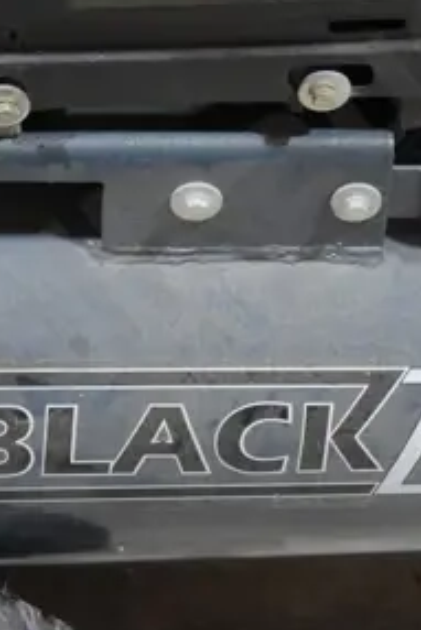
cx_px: 388
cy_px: 85
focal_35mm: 149
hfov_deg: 9.2
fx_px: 2610
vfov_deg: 13.7
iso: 1000
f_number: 4.5
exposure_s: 1/60
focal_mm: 20
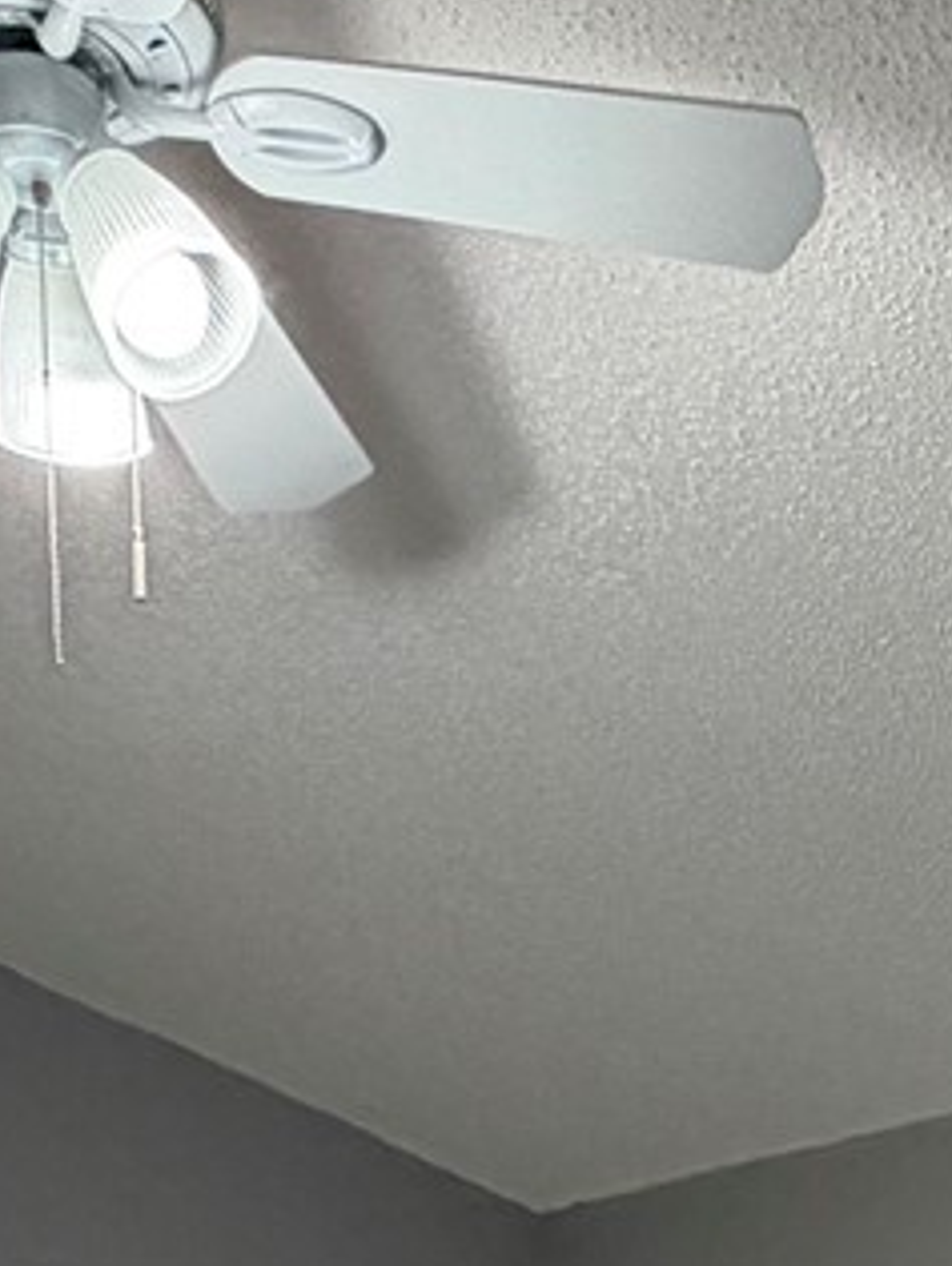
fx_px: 2598
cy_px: 2158
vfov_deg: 20.8
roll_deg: -0.3
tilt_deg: -7.7
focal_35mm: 71
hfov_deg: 20.2
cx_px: 916
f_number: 2.2
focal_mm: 2.22
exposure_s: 1/120
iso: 200
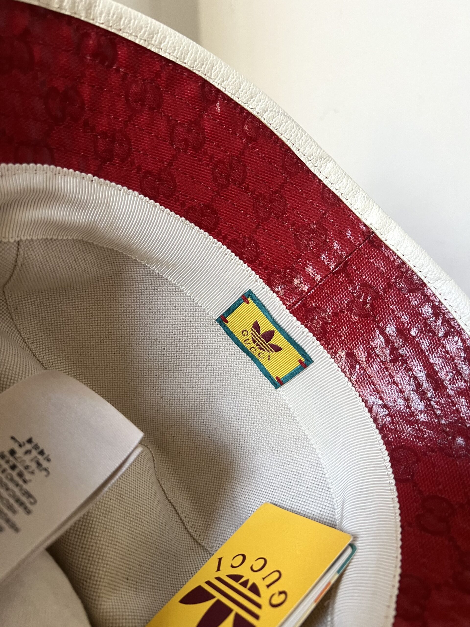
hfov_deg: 53.1
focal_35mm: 26
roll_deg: +1.8
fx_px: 471
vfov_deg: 67.3
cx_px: 235
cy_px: 314
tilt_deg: -23.9
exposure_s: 1/60
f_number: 1.5
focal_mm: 5.7
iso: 160
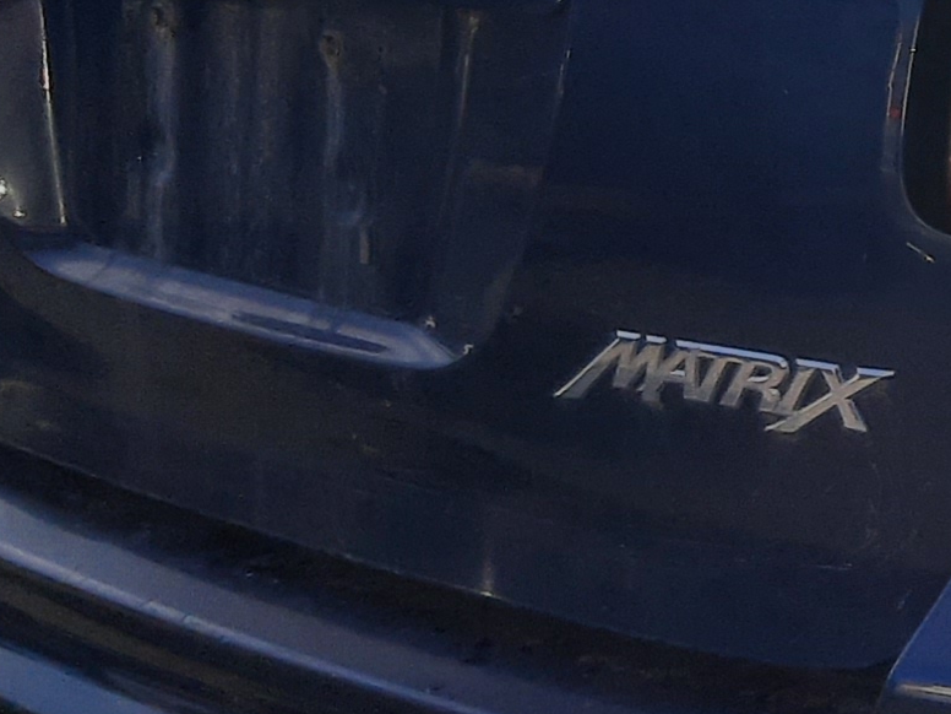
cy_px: 210
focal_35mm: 134
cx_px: 1768
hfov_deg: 13.1
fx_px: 3681
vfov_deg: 11.0
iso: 40
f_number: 1.7
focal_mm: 3.92
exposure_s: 1/1534
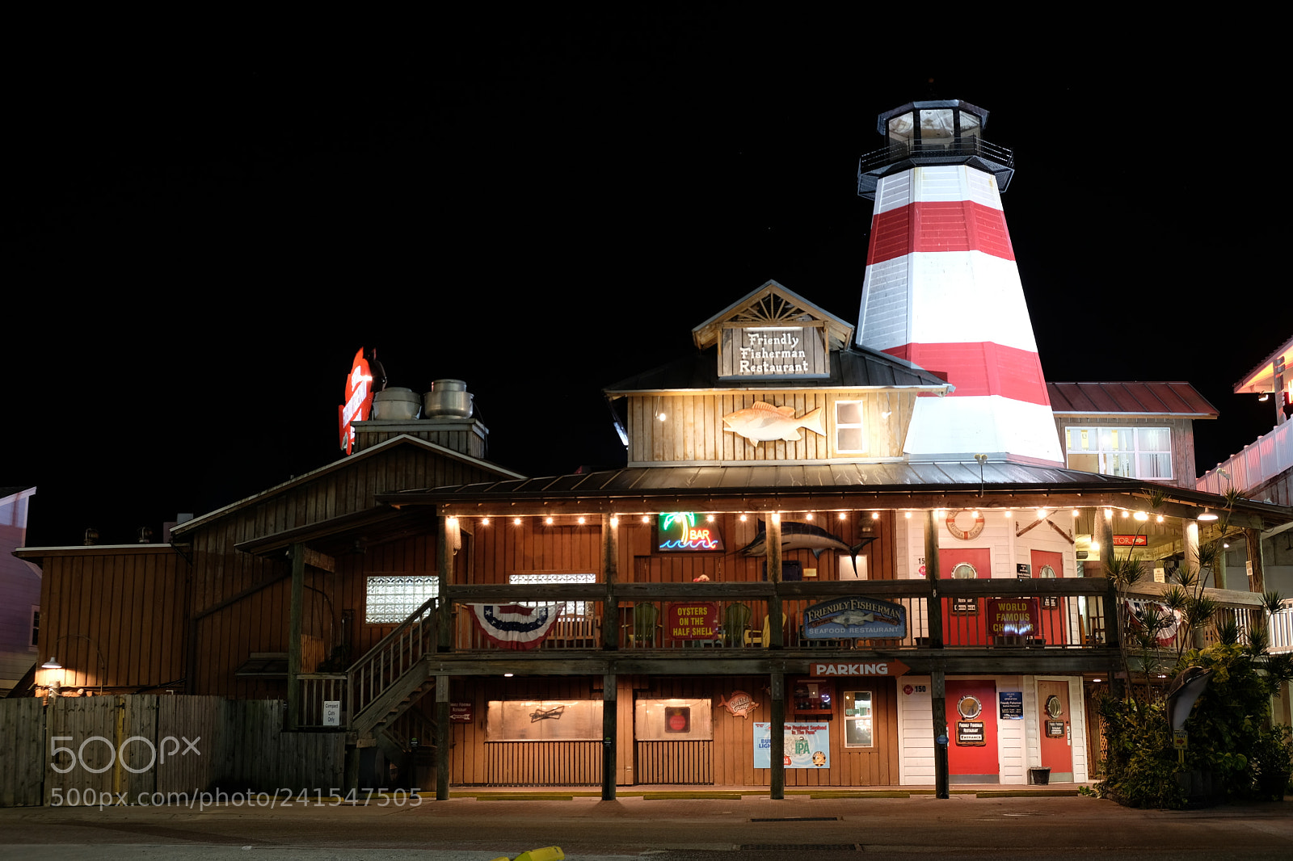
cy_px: 430
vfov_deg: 31.2
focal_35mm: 43
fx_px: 1544
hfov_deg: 45.4
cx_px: 646
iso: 250
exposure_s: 2
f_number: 5
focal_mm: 28.9
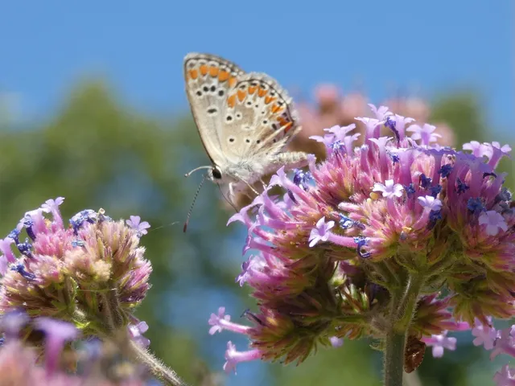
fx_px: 1637
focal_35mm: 110
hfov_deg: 17.9
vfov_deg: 13.5
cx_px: 258
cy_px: 193
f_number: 5
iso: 80
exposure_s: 1/250
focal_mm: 19.7
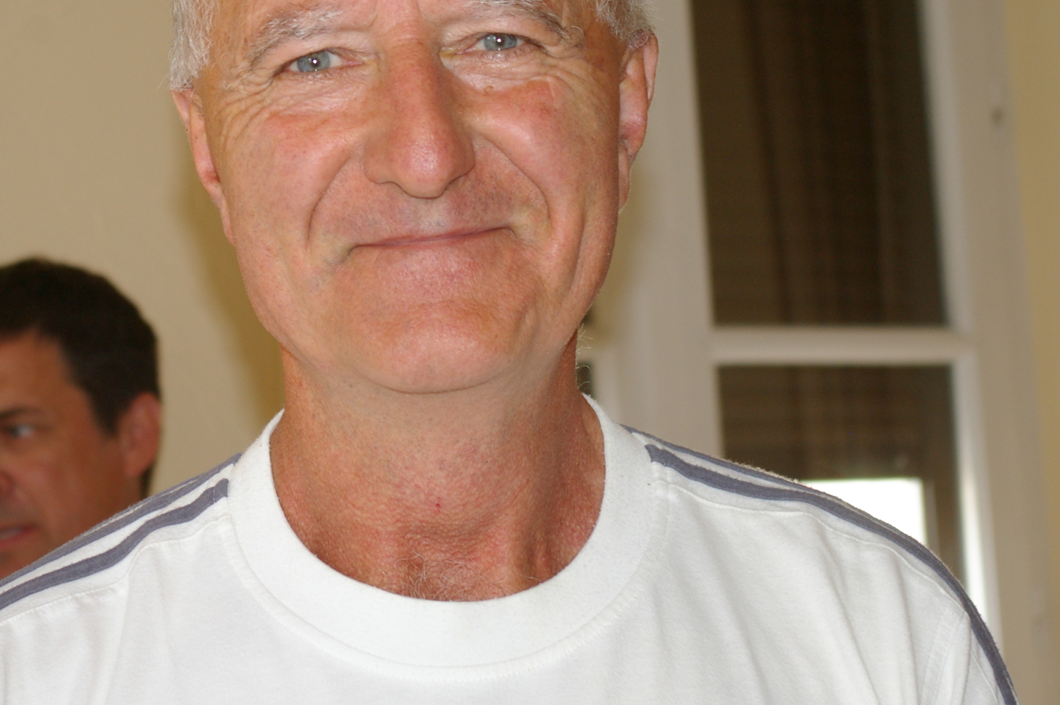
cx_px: 442
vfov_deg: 11.0
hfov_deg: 16.5
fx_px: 3648
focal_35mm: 124
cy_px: 187
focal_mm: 50
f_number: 5.6
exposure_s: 1/60
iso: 400
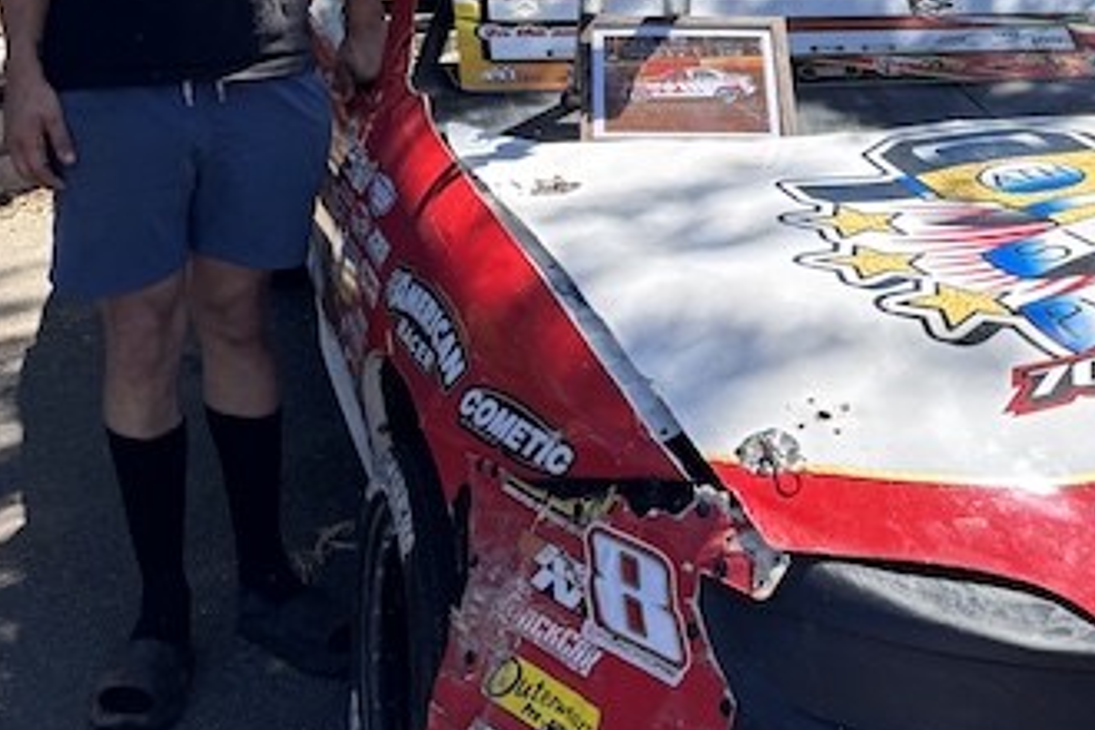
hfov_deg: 31.9
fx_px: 1916
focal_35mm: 63
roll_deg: +1.9
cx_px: 620
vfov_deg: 20.7
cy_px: -50
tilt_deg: -7.1
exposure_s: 1/1279
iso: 50
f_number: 1.6
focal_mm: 5.96
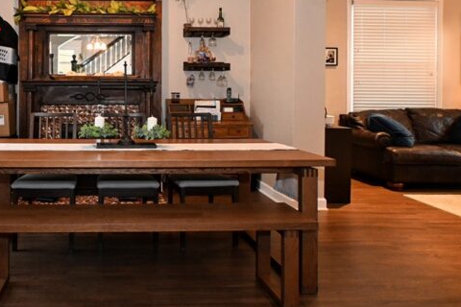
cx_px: 116
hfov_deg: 58.7
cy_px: 96
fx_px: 384
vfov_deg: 42.9
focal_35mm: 30
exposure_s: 1/30
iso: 2000
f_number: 6.3
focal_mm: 12
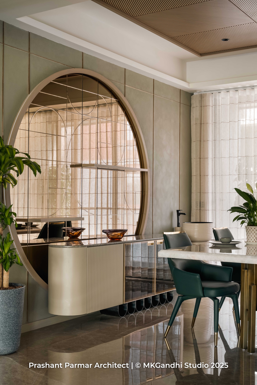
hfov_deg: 28.6
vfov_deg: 41.9
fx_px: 503
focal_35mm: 47
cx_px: 128
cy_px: 192
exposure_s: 2.5
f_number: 11
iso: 160
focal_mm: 46
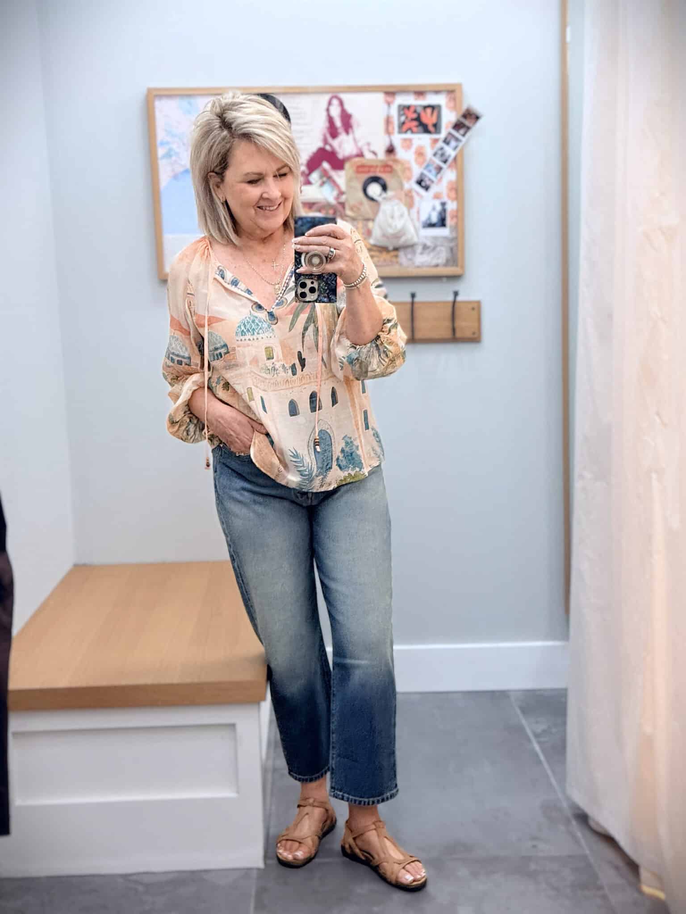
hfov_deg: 30.3
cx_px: 343
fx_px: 1268
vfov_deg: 39.7
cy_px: 457
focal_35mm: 48
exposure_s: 1/40
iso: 320
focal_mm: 6.76
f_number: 1.78
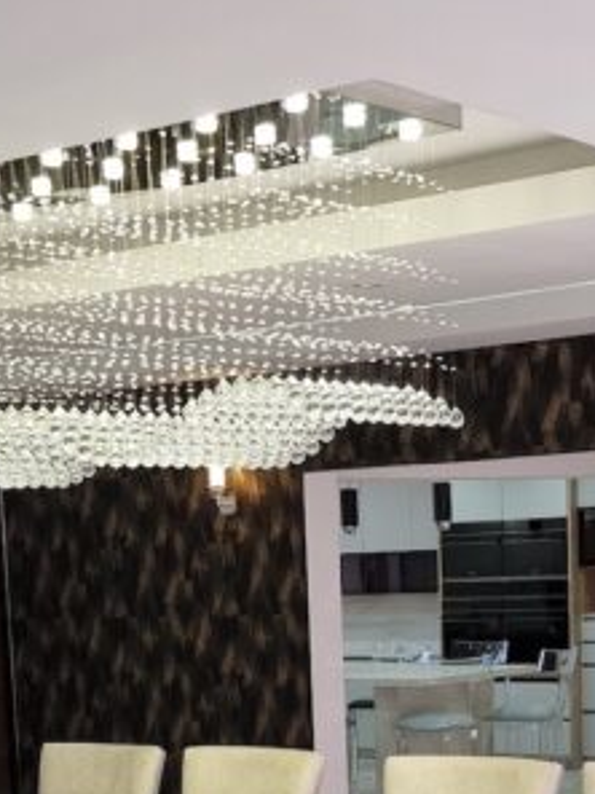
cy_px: 872
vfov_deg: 22.3
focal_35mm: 83
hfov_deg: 17.7
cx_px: 394
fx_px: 1902
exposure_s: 1/100
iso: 160
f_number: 1.8
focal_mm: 6.7
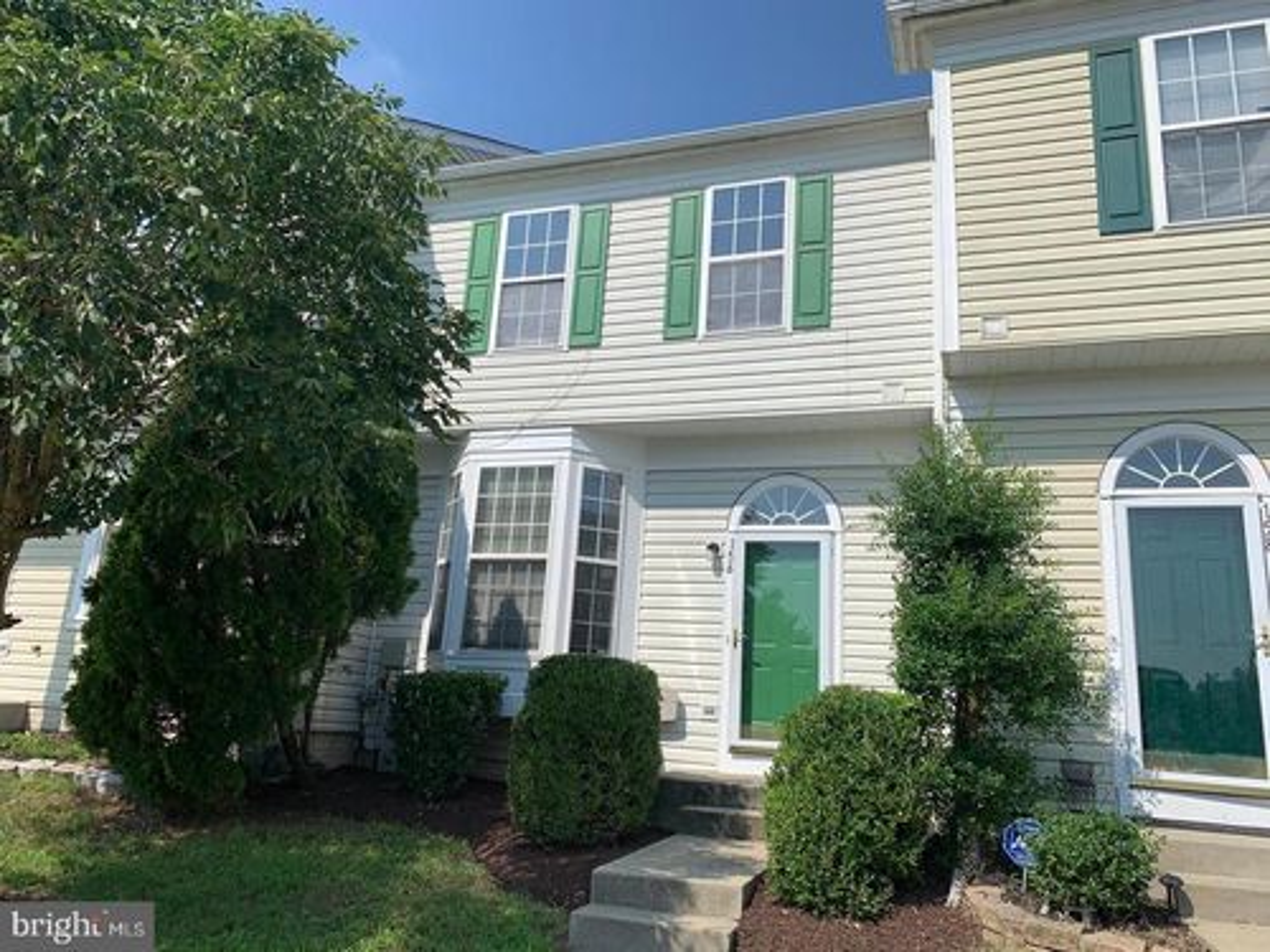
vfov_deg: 53.1
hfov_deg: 67.3
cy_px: 476
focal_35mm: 26
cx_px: 635
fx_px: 954
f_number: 1.8
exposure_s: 1/3289
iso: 25
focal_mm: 4.25
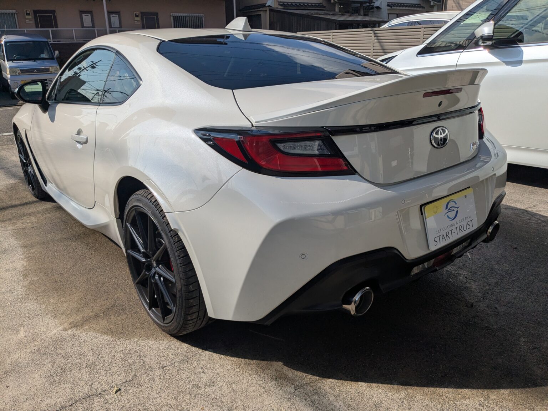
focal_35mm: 27
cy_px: 206
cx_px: 274
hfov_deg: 65.3
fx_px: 427
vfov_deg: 51.4
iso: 52
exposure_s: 1/7812
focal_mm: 4.38
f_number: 1.73
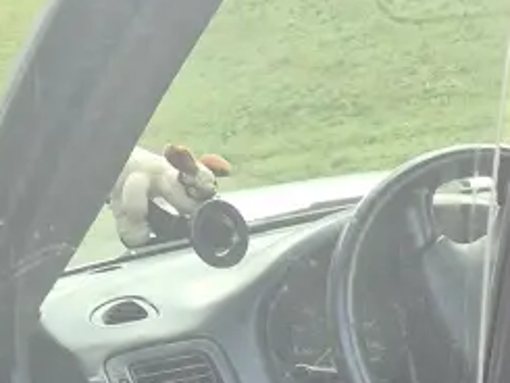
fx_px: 1769
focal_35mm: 120
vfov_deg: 11.2
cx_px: 895
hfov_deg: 14.6
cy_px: 770
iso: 80
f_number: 1.8
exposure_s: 1/180
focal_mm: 5.4
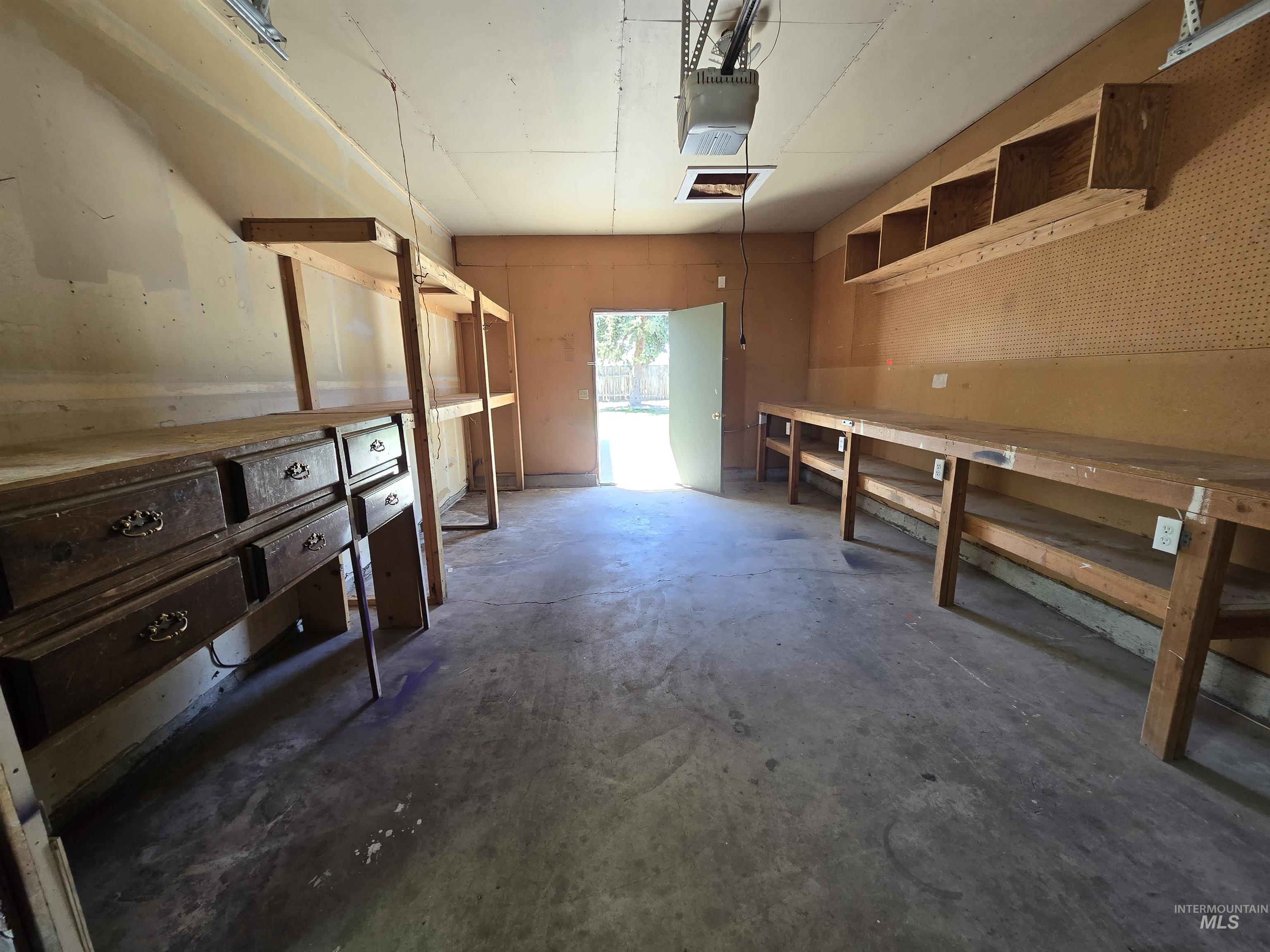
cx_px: 635
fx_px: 477
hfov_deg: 106.2
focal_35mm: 13
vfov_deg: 89.9
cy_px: 476
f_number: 2.2
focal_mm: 2.2
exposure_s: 1/60
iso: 125
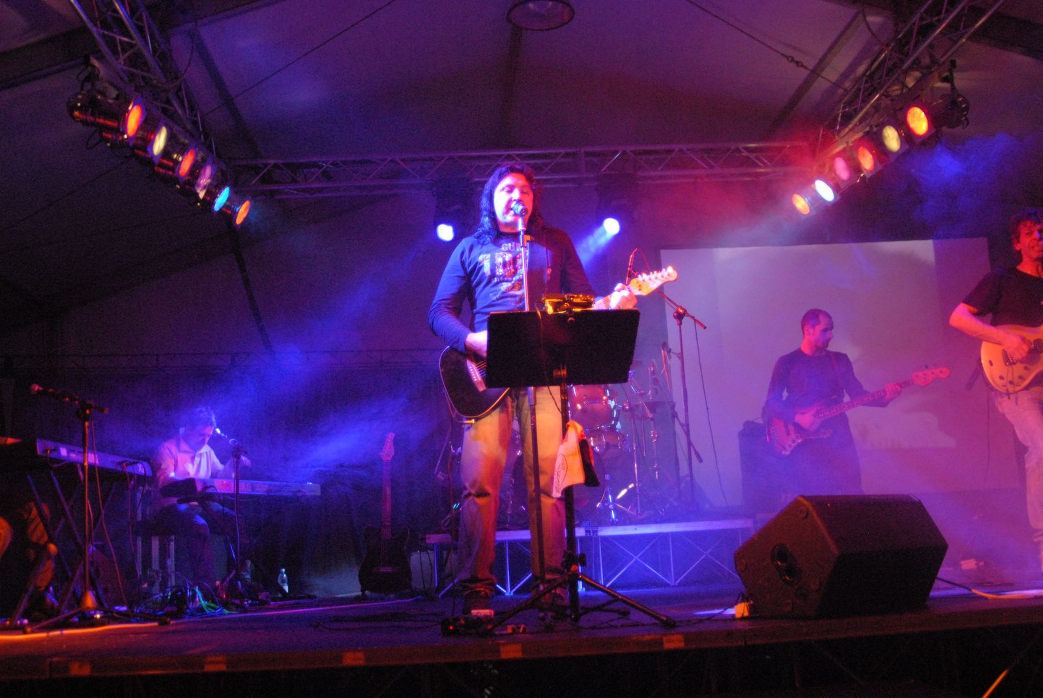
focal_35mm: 36
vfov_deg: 37.0
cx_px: 522
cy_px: 349
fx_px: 1044
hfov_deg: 53.1
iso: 1600
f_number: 5
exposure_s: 1/45
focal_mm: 24
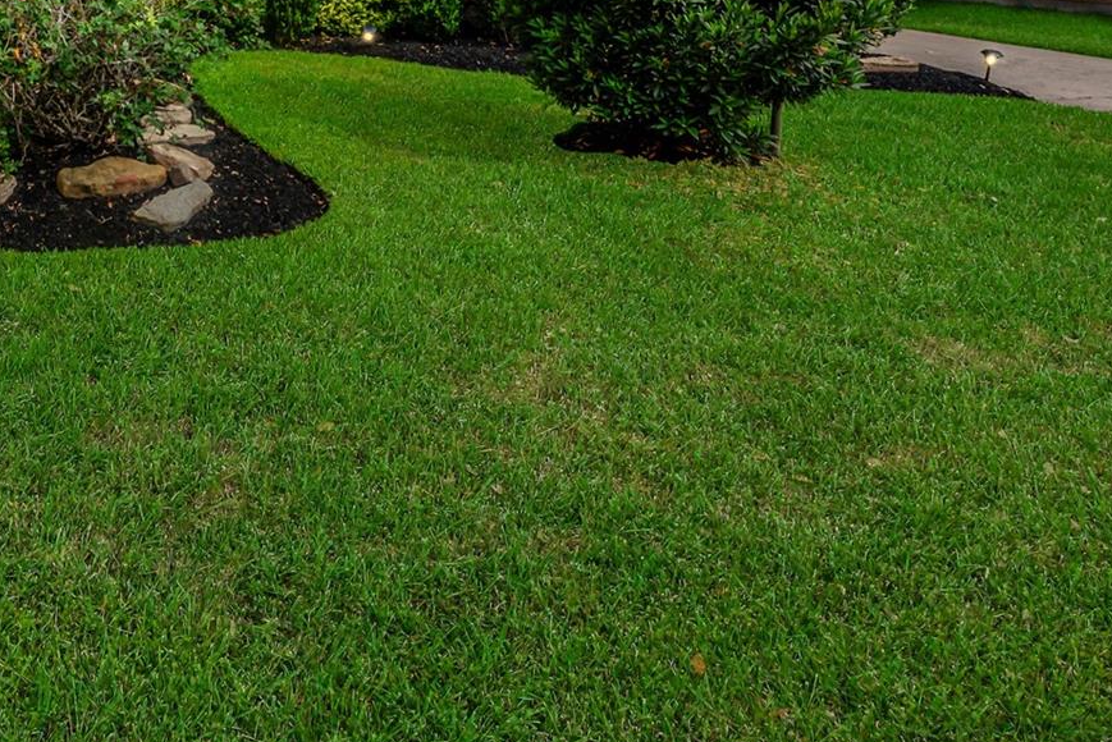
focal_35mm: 33
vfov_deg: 33.8
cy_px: -107
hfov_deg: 49.1
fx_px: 1020
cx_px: 55
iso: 100
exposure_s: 1/800
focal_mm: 14
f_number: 9
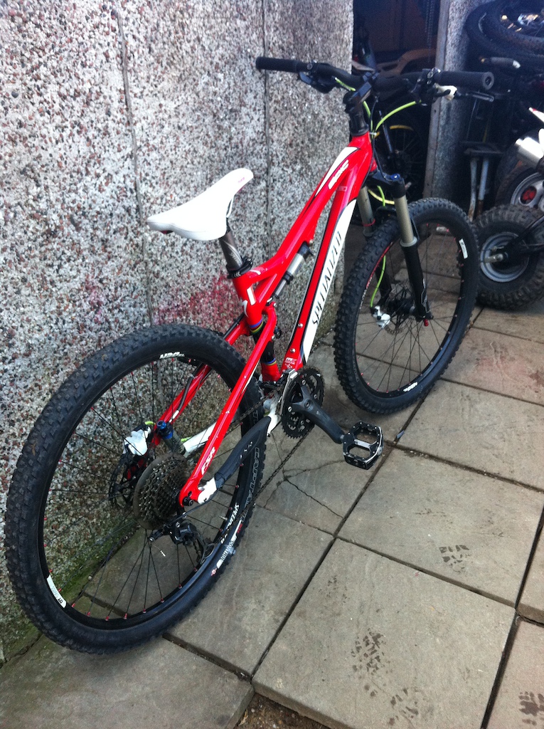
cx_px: 272
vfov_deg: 52.7
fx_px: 735
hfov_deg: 40.6
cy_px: 364
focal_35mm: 35
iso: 125
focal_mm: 3.85
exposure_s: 1/120
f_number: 2.8
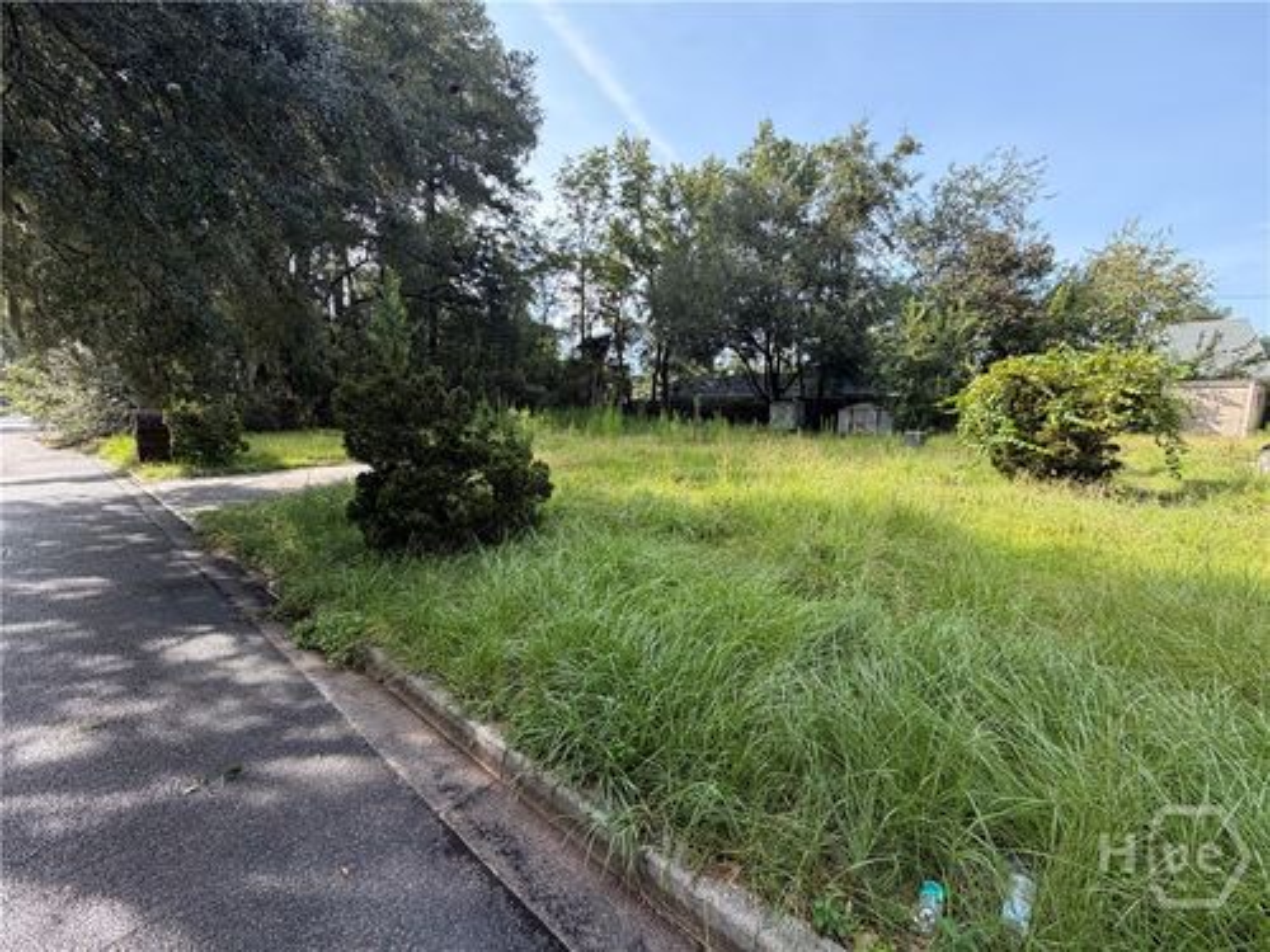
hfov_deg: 102.1
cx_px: 635
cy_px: 476
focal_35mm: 14
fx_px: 514
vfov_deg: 85.7
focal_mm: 2.22
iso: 50
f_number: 2.2
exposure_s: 1/225
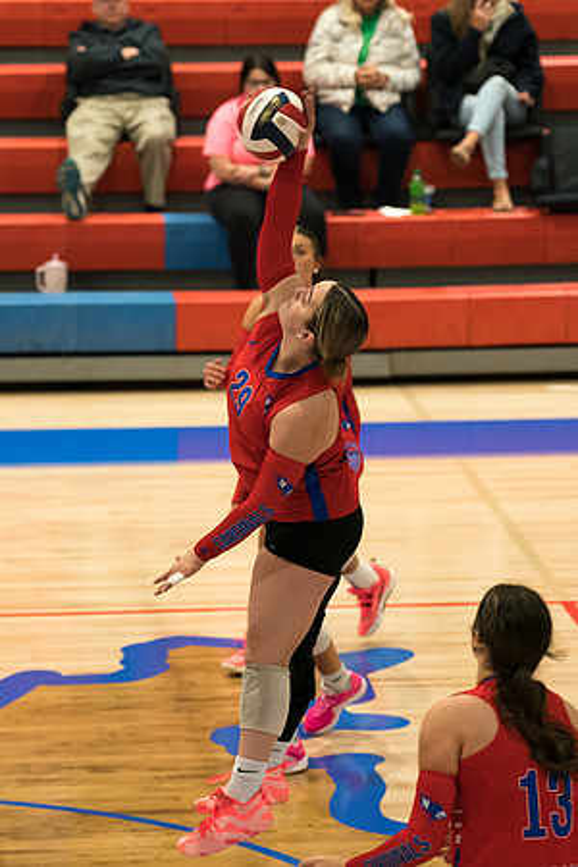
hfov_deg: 6.2
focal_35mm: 221
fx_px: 5317
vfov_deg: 9.3
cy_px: 404
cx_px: 250
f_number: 2.8
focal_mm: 131
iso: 4000
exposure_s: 1/1000
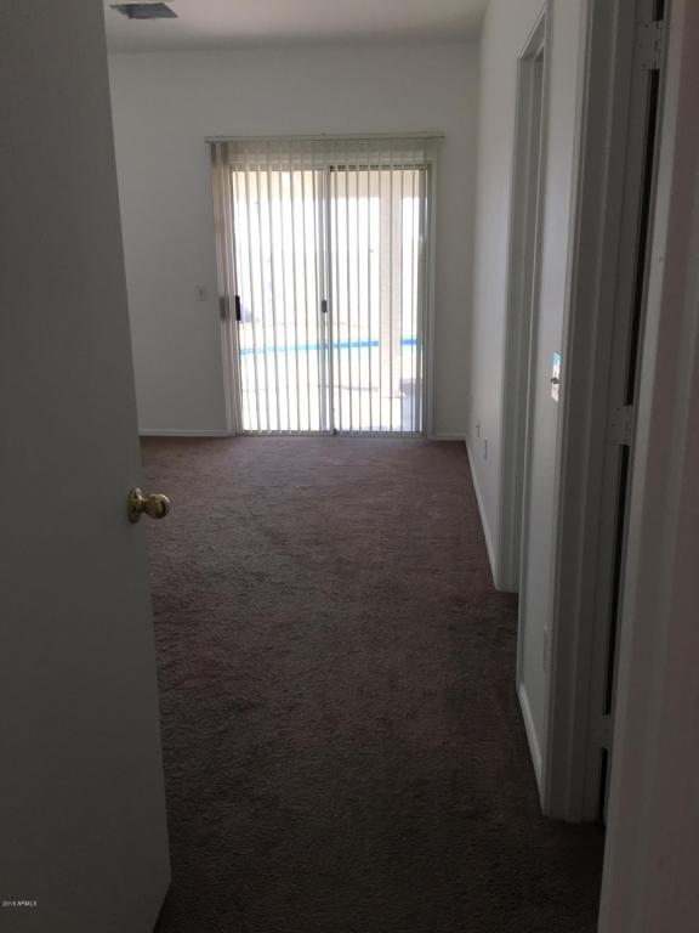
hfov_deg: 48.2
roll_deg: +0.1
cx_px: 350
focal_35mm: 29
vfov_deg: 61.7
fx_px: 781
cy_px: 466
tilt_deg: -13.9
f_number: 2.2
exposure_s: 1/120
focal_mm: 4.15
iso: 40
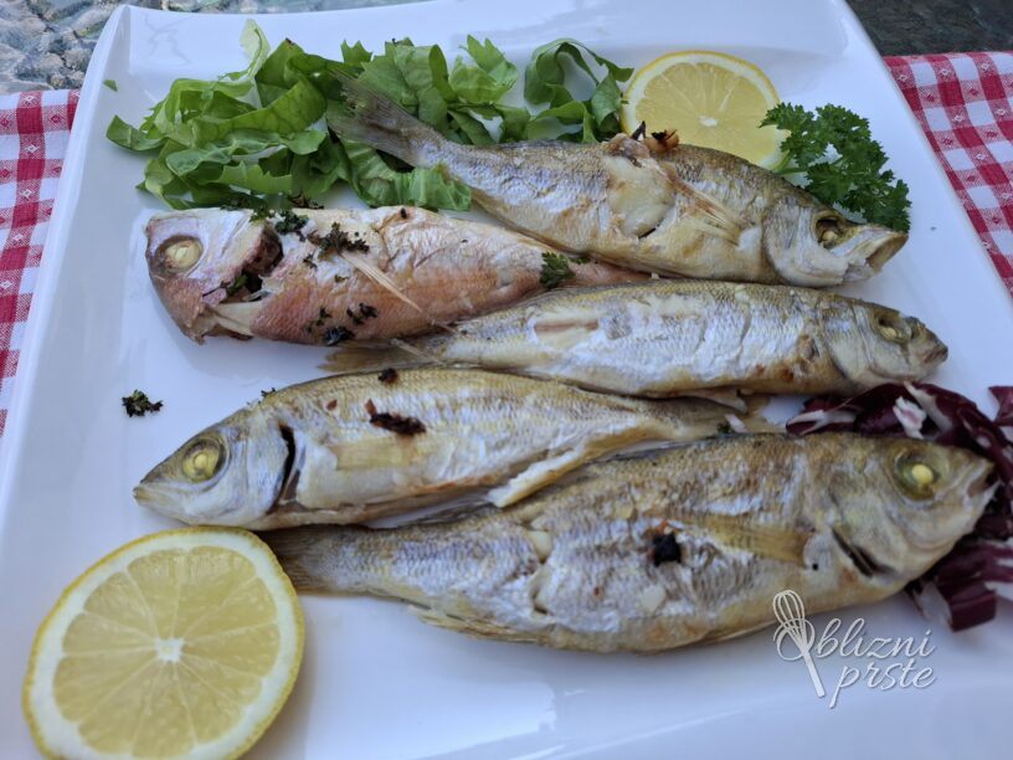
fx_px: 673
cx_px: 506
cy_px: 380
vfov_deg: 58.9
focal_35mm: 23
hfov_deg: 73.9
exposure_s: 1/194
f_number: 1.8
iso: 50
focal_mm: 5.54
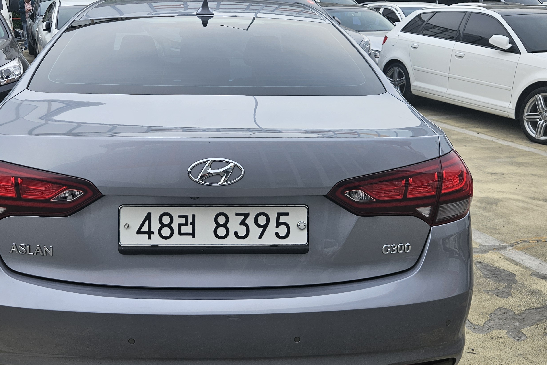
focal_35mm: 39
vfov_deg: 34.2
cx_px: 209
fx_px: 593
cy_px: 181
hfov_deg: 49.1
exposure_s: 1/659
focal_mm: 5.4
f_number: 1.8
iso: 25
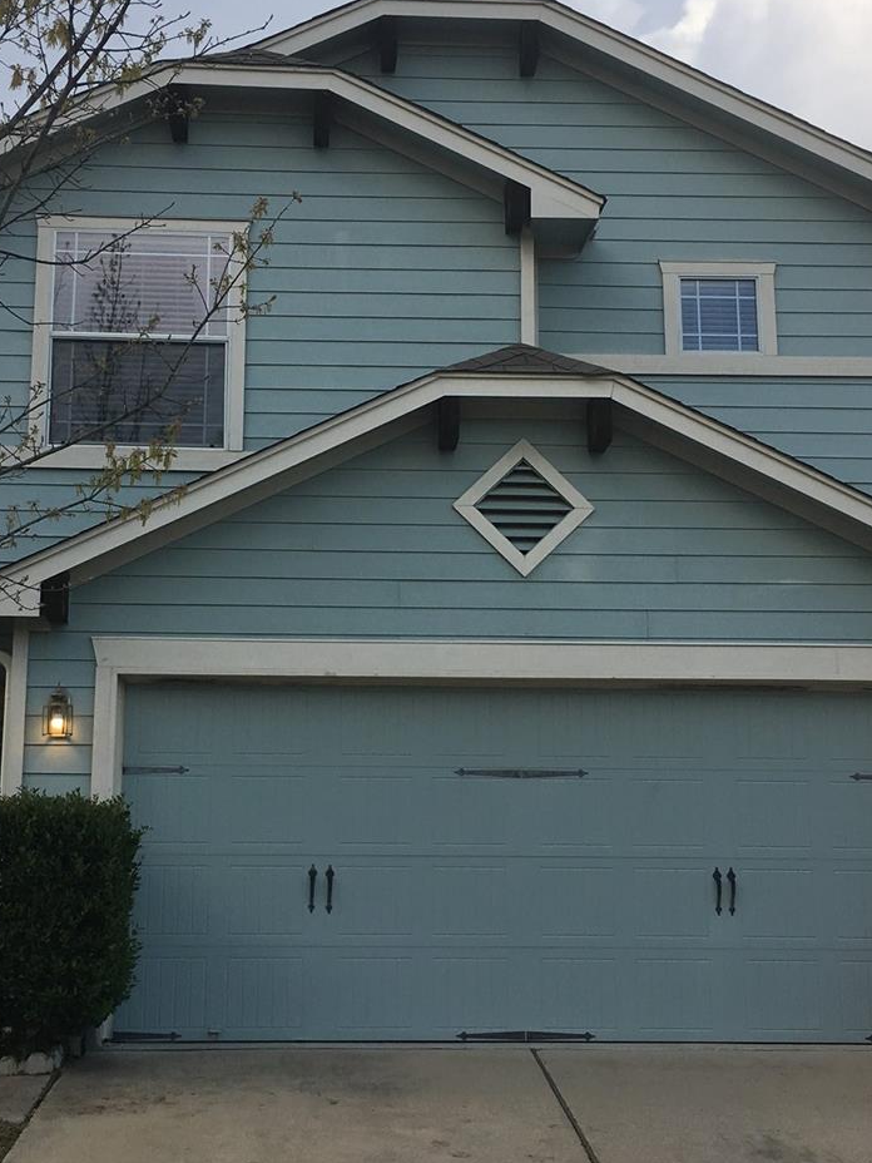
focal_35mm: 48
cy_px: 585
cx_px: 382
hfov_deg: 30.2
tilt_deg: +11.0
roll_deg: -0.8
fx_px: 1612
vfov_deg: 39.7
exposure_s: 1/434
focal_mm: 4.15
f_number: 2.2
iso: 25
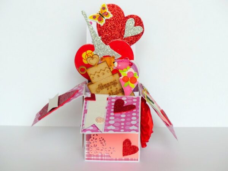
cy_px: 86
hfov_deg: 11.4
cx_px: 114
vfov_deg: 8.6
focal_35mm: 173
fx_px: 1139
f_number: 3.2
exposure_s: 1/125
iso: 100
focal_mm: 31.1
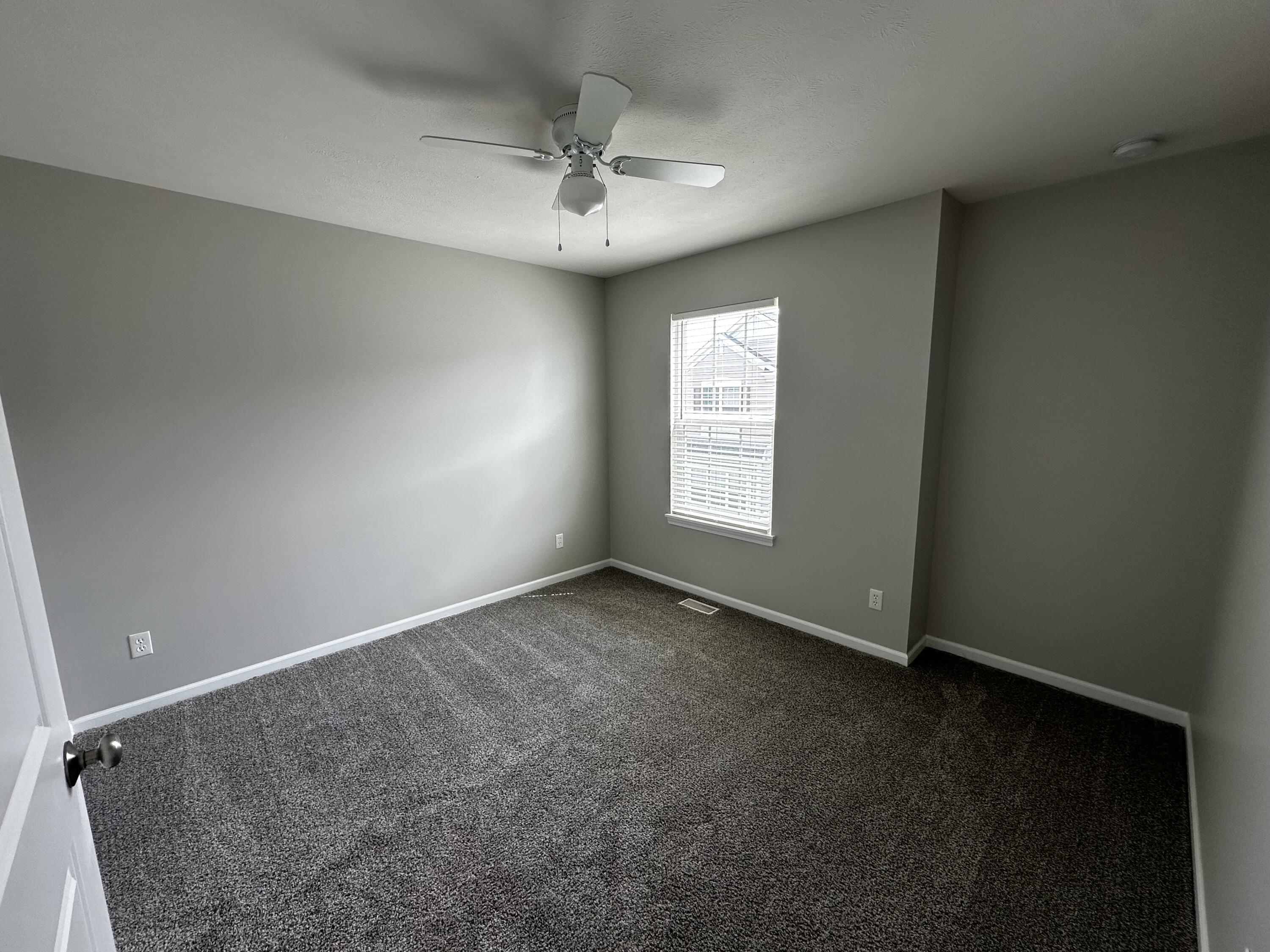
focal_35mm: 14
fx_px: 514
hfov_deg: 102.1
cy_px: 476
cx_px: 635
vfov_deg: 85.7
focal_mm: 2.22
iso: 40
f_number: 2.2
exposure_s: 1/99
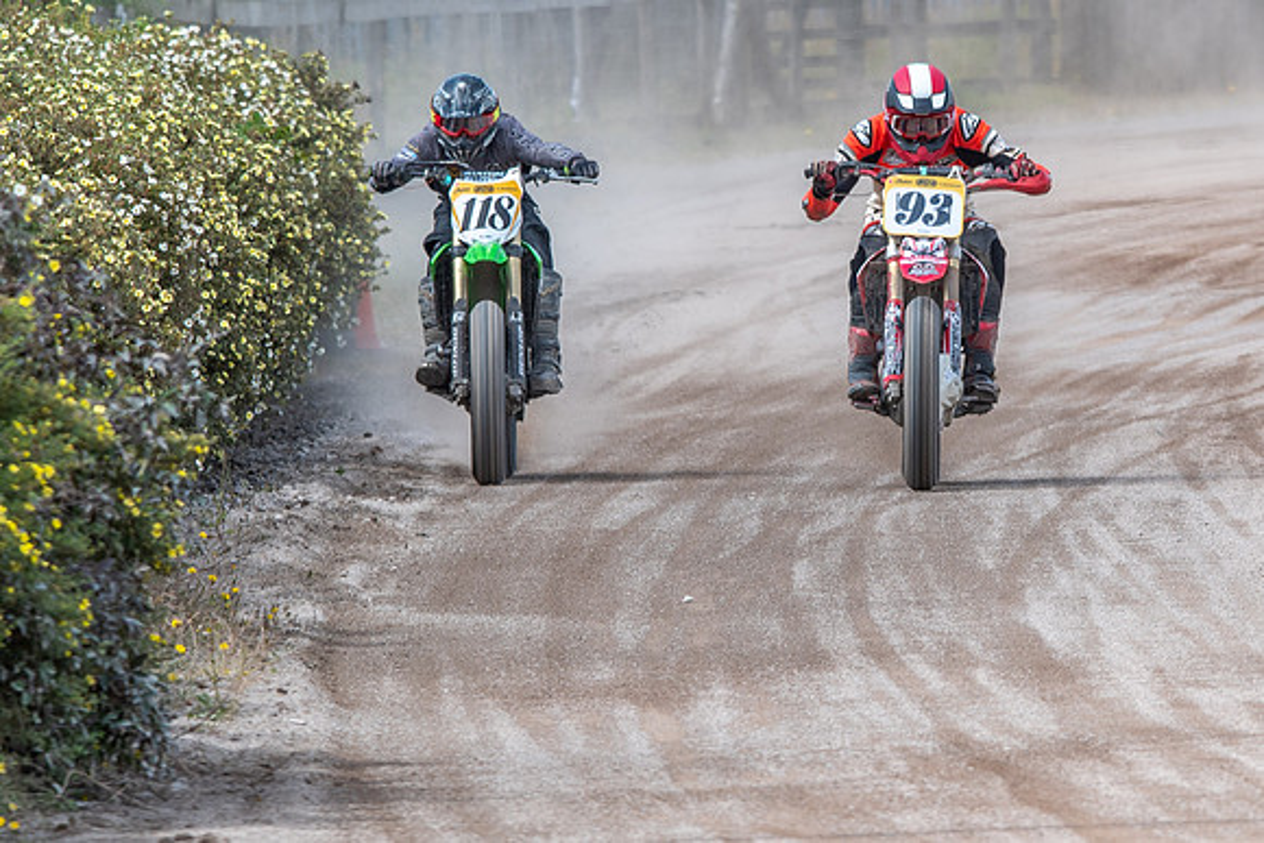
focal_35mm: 879
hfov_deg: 2.3
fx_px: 30886
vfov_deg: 1.6
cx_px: 987
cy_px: 389
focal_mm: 390
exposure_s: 1/320
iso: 100
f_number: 8
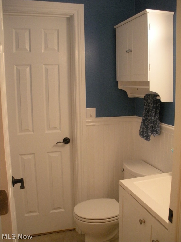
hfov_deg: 39.7
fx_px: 251
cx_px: 90
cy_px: 121
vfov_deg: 51.4
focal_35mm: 36
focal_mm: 6.3
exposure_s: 1/48
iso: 400
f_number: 3.5
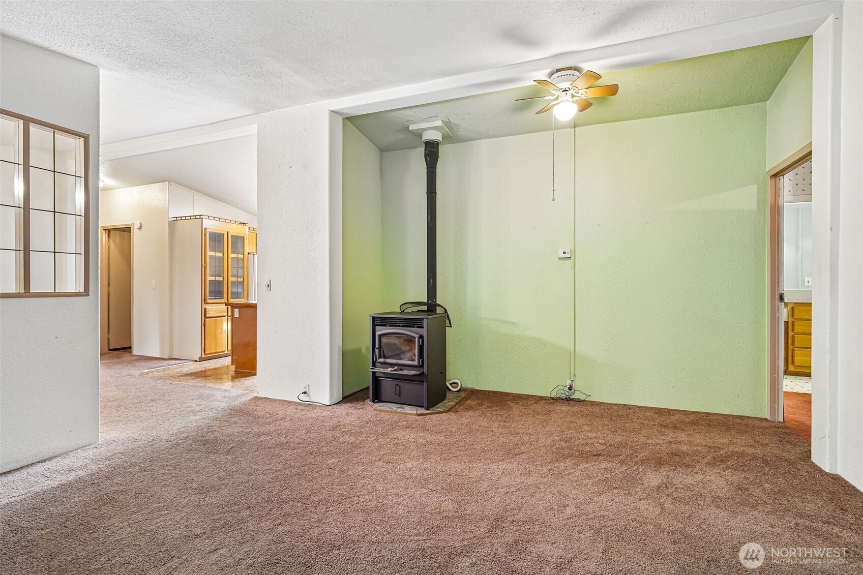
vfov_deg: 73.7
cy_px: 288
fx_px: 383
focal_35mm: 16
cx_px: 432
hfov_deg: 96.7
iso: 1600
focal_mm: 16
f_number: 8
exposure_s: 1/5
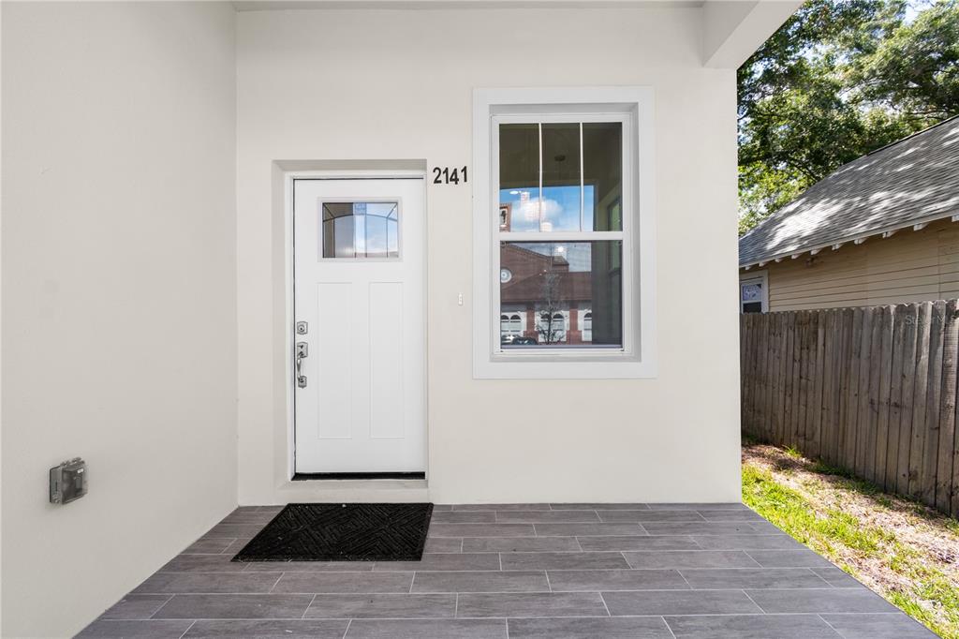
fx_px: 399
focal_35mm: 15
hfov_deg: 100.4
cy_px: 320
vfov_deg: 77.3
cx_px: 480
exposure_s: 1/40
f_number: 7.1
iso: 100
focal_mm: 10
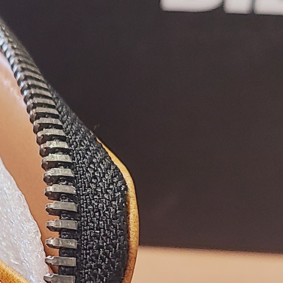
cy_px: 330
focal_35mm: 119
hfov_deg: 14.6
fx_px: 1101
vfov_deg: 14.2
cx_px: 49
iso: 125
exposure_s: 1/50
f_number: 1.8
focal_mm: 5.4
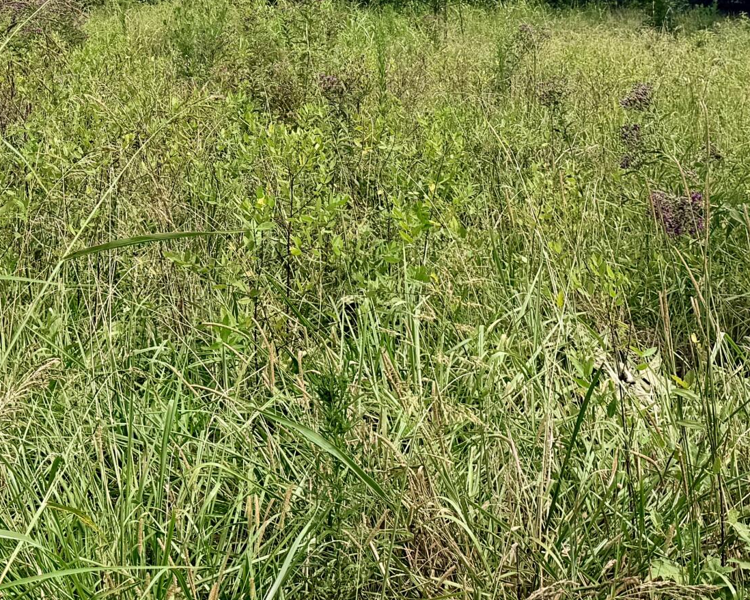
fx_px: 1420
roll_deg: +0.1
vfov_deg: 21.8
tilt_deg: +6.2
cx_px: 279
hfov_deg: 29.5
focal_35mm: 64
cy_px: -151
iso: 80
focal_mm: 6.76
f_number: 1.78
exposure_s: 1/6173
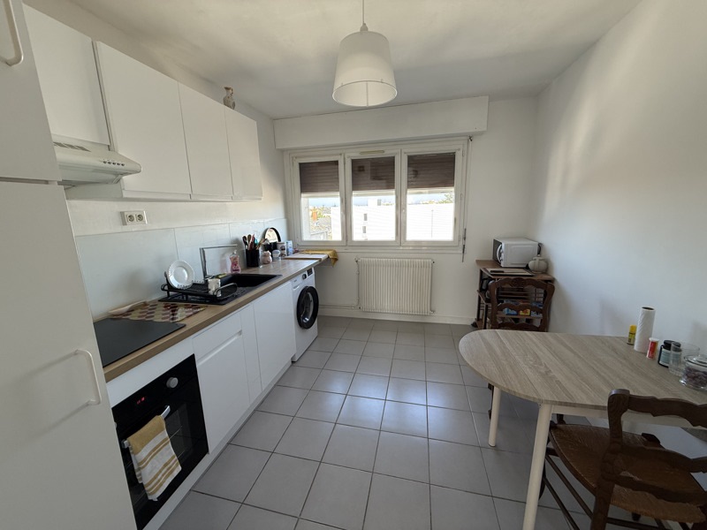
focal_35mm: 14
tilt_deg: -10.3
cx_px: 354
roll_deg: +2.2
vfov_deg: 85.7
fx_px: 286
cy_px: 265
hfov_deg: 102.1
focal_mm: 2.22
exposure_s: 1/109
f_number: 2.2
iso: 64
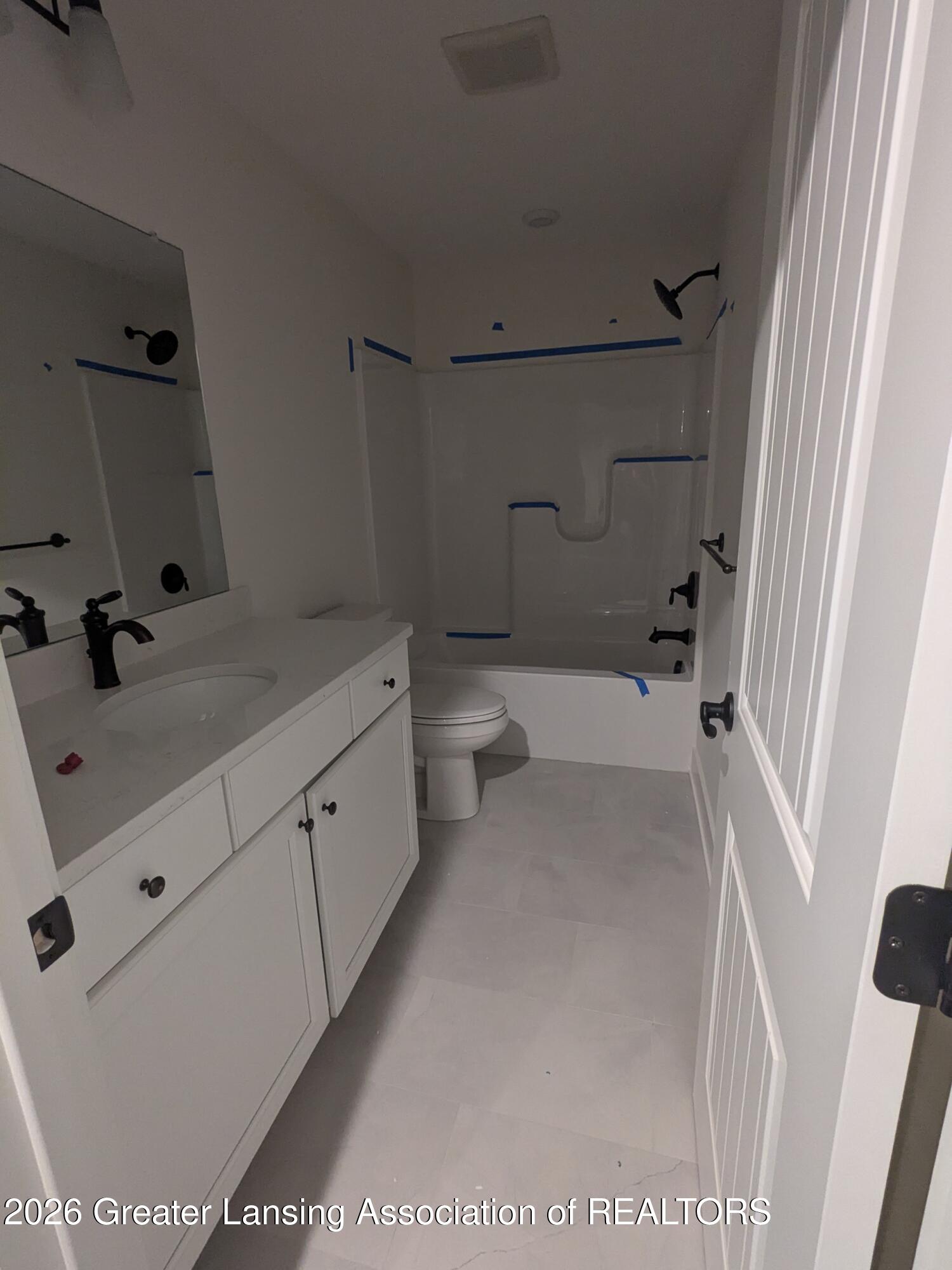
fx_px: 587
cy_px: 635
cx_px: 476
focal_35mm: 16
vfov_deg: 94.5
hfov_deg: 78.1
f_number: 2.2
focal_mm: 2.35
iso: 579
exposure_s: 1/40
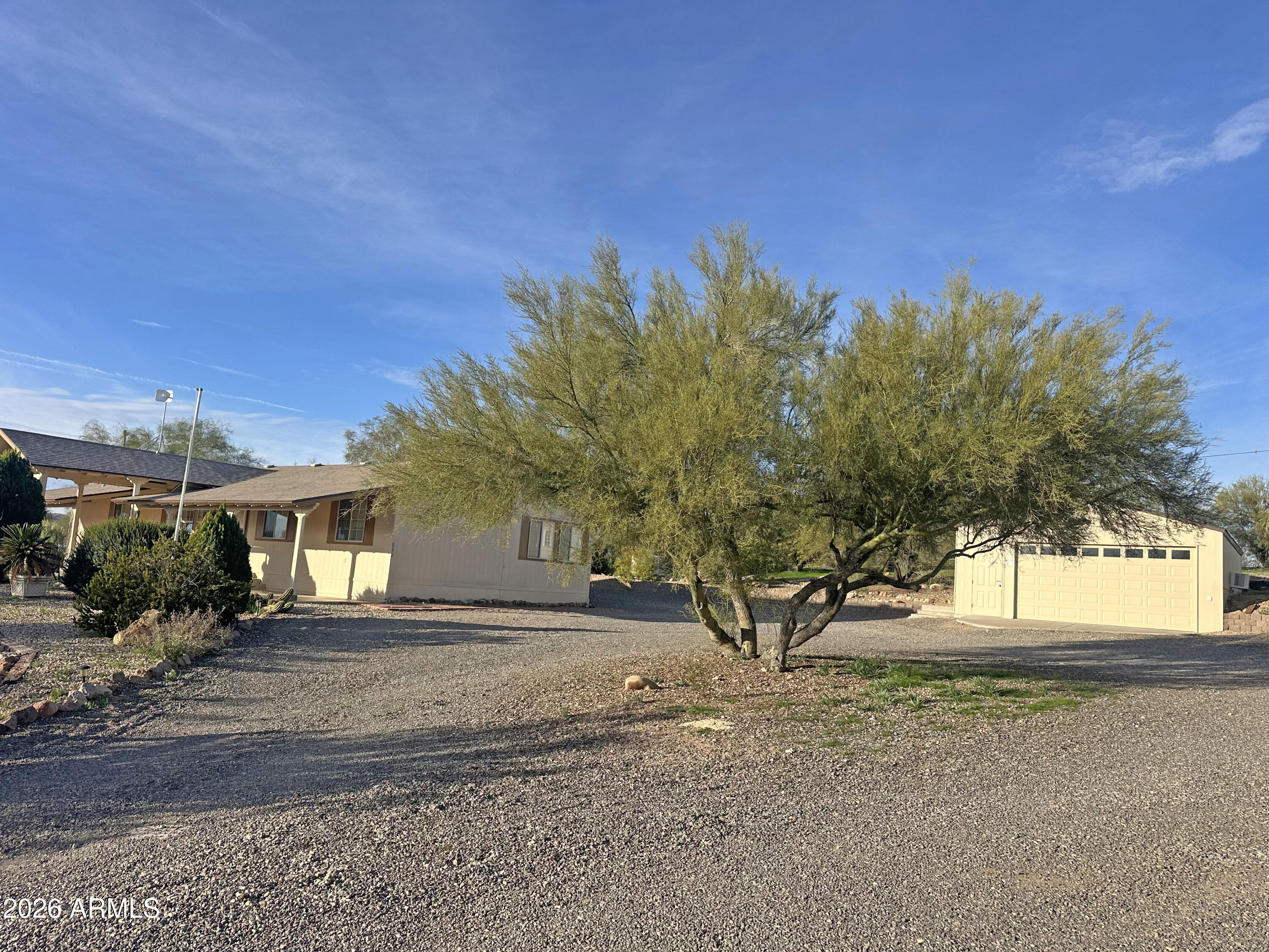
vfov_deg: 56.8
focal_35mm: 24
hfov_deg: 71.6
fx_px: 880
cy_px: 476
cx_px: 634
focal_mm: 6.86
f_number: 1.78
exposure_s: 1/2660
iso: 80
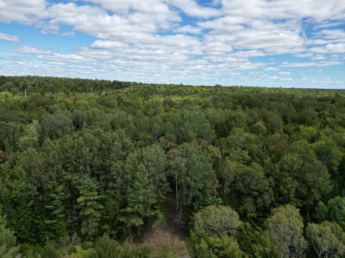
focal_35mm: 24
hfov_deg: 71.6
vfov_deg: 56.8
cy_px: 129
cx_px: 172
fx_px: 239
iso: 100
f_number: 1.7
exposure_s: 1/2500
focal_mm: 6.72
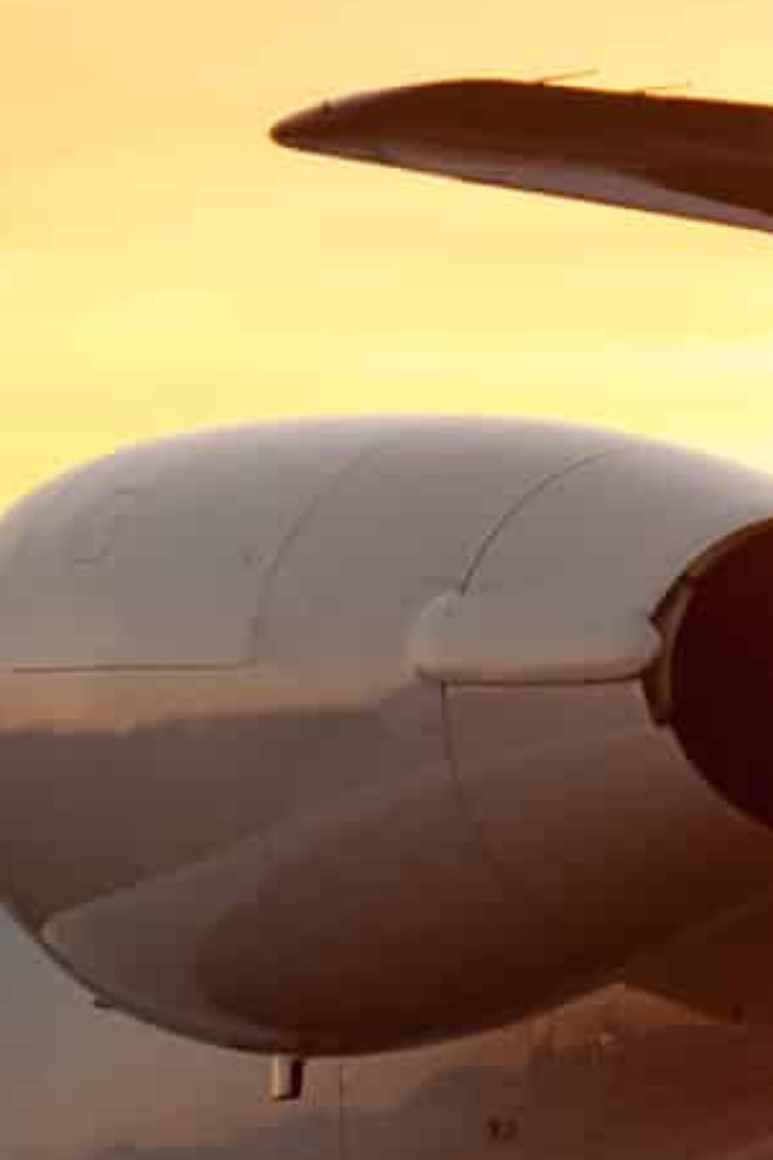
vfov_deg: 1.8
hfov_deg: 1.2
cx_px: 1675
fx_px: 36259
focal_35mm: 1125
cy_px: 127
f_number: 4
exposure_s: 1/400
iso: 200
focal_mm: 200
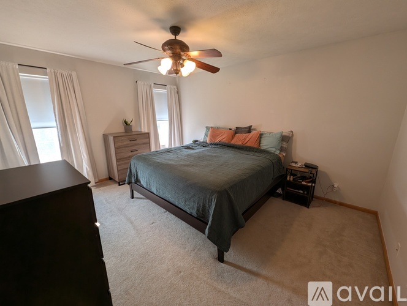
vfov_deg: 90.1
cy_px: 153
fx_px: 153
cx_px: 204
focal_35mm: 13
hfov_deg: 106.1
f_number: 2.2
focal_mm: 1.95
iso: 49
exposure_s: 1/40
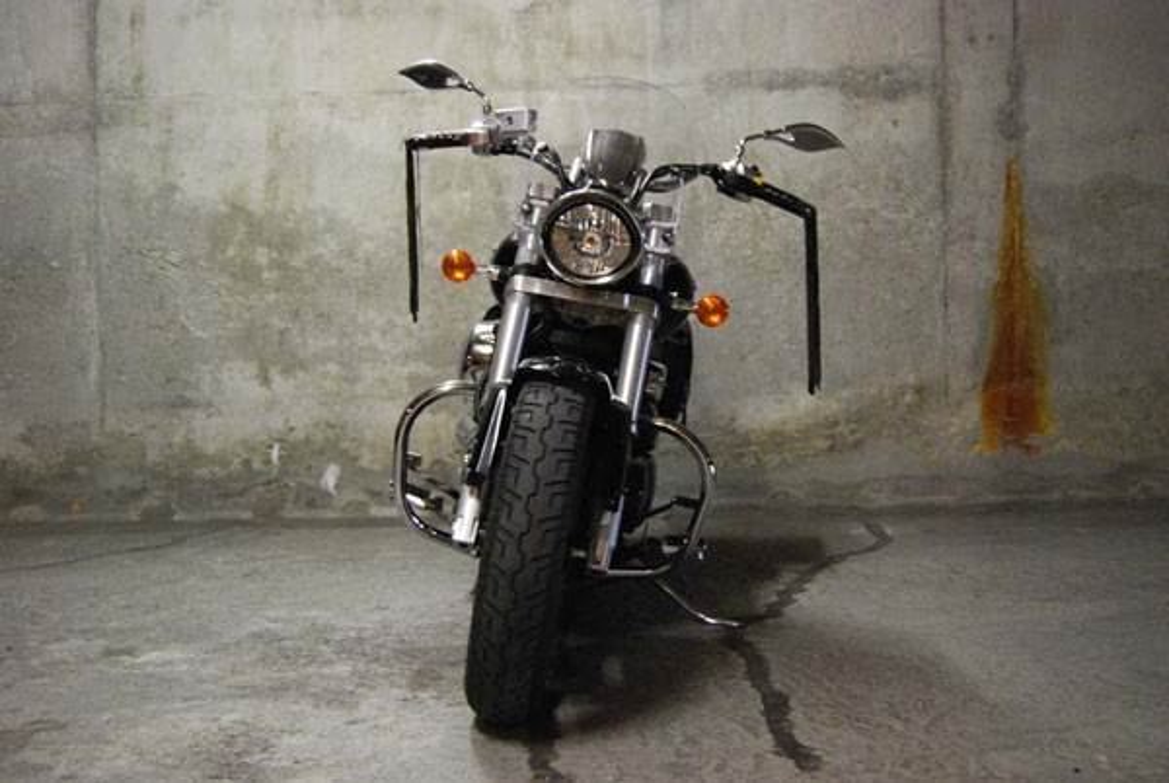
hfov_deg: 42.3
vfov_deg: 29.0
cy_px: 392
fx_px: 1512
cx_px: 584
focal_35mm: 46
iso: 1600
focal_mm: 31
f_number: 4.5
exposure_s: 1/13
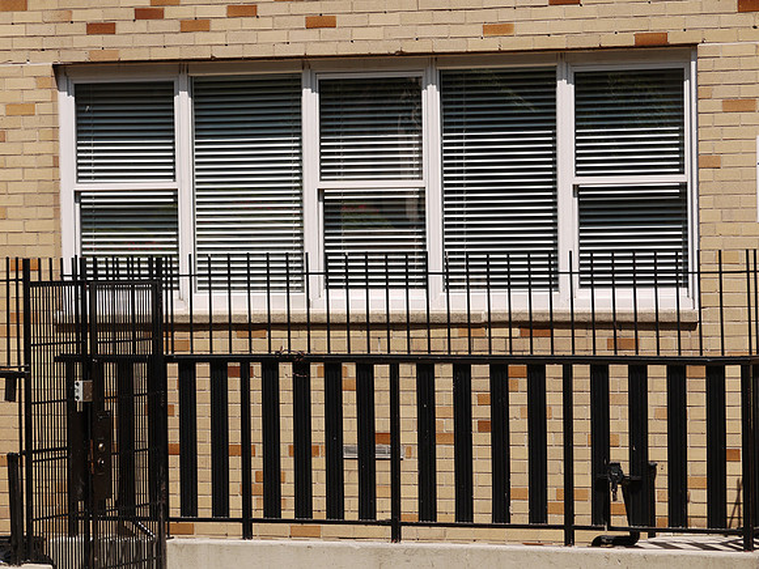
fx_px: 3991
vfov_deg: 8.2
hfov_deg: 10.9
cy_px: 284
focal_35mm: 182
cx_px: 380
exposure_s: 1/320
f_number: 9
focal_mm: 91
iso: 100
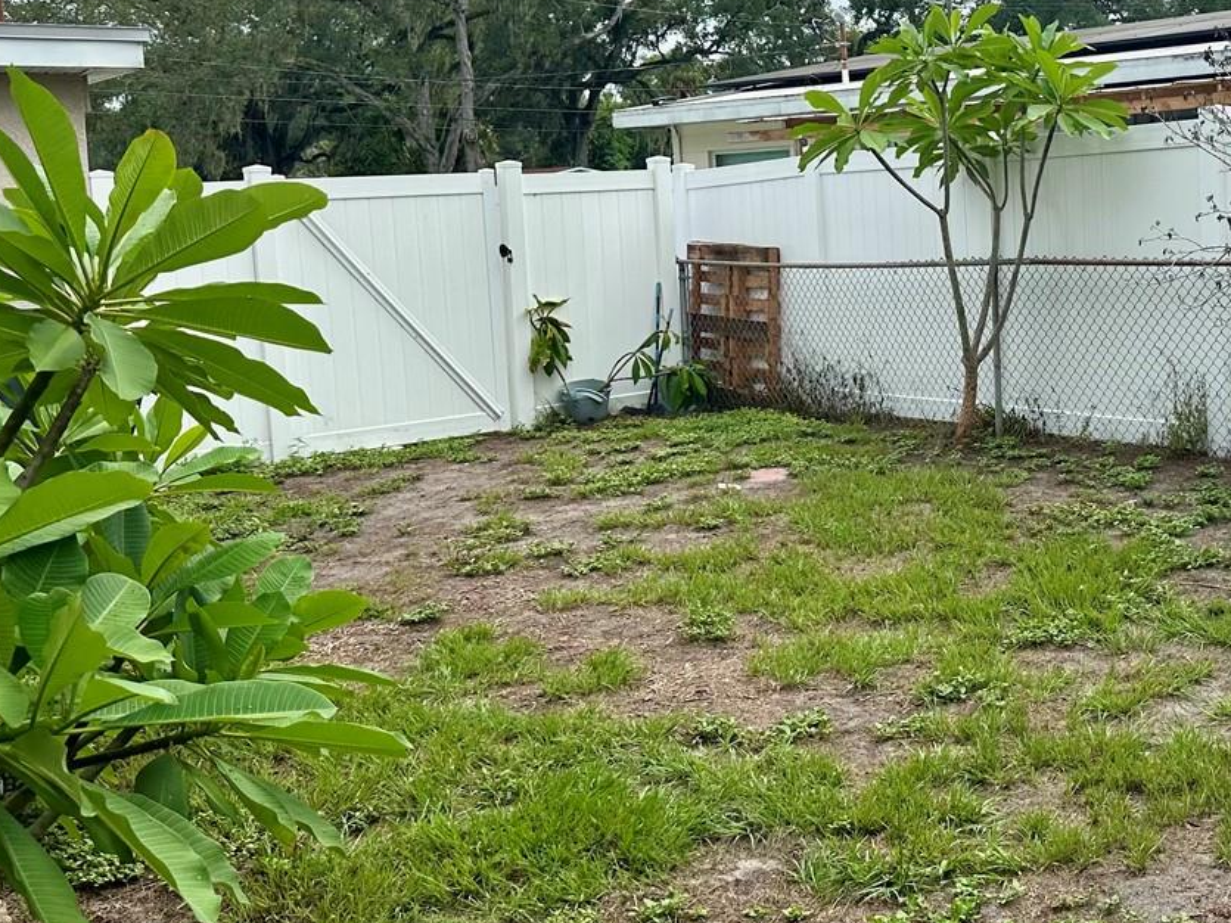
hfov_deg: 39.7
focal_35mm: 46
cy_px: 342
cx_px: 972
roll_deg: +1.6
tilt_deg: -6.0
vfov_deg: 31.4
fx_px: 1636
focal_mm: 6.86
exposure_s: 1/4545
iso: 80
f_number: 1.78
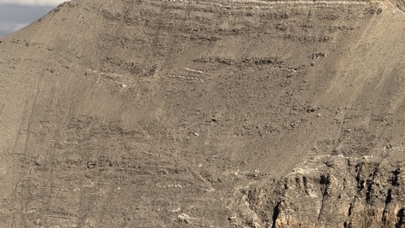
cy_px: -26
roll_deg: +0.2
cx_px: 231
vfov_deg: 5.2
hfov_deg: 9.2
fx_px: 2523
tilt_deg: +3.5
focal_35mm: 235
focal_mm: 16.89
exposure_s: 1/717
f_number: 2.8
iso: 20
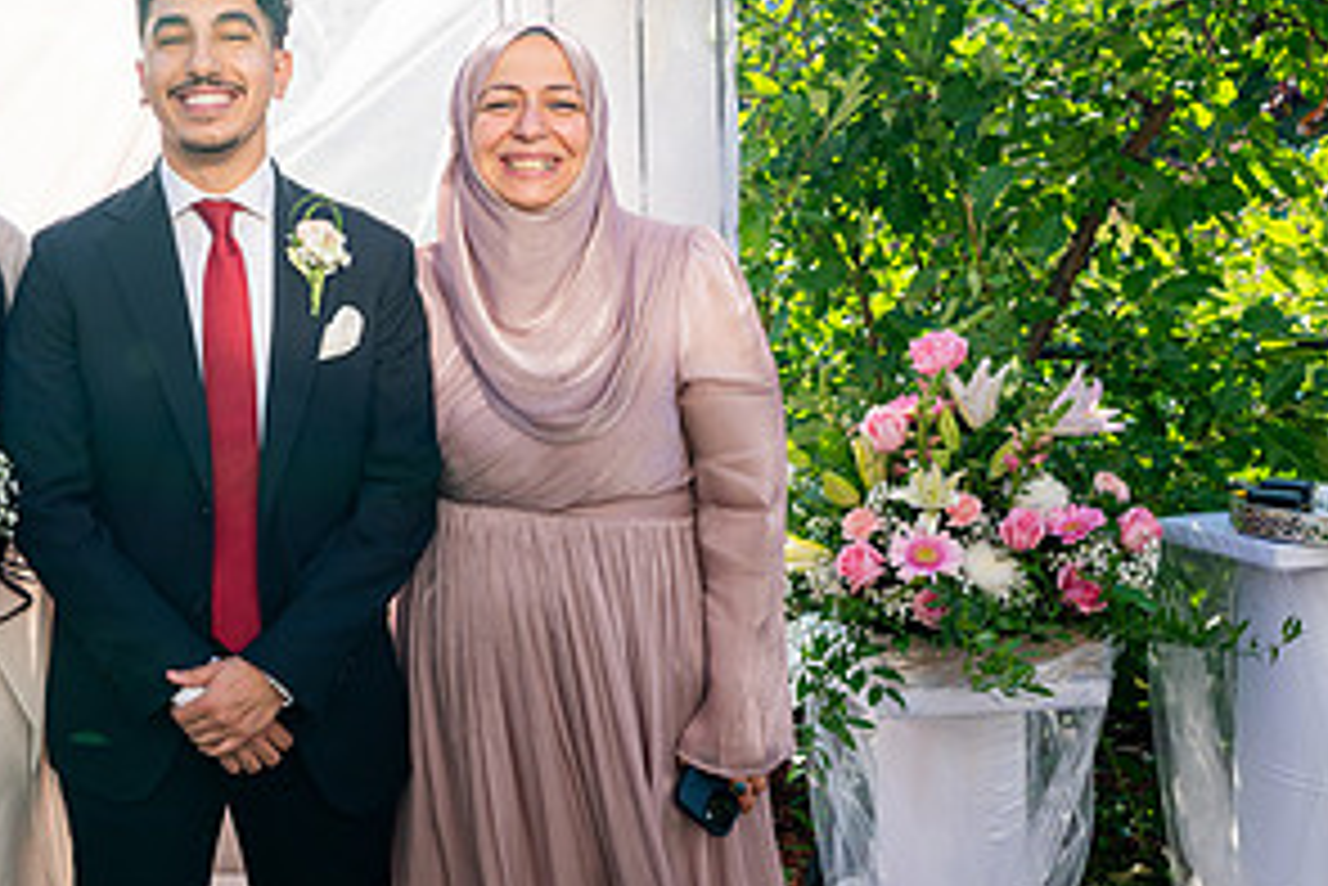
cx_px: 122
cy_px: 483
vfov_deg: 24.6
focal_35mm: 55
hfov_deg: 34.2
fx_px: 2030
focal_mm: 28
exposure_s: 1/640
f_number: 3.5
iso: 200
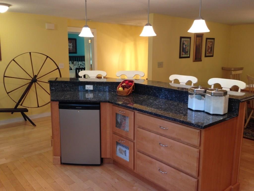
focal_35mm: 33
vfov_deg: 42.9
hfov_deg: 55.4
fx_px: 242
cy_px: 96
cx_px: 127
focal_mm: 4.12
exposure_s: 1/20
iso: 64
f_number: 2.4
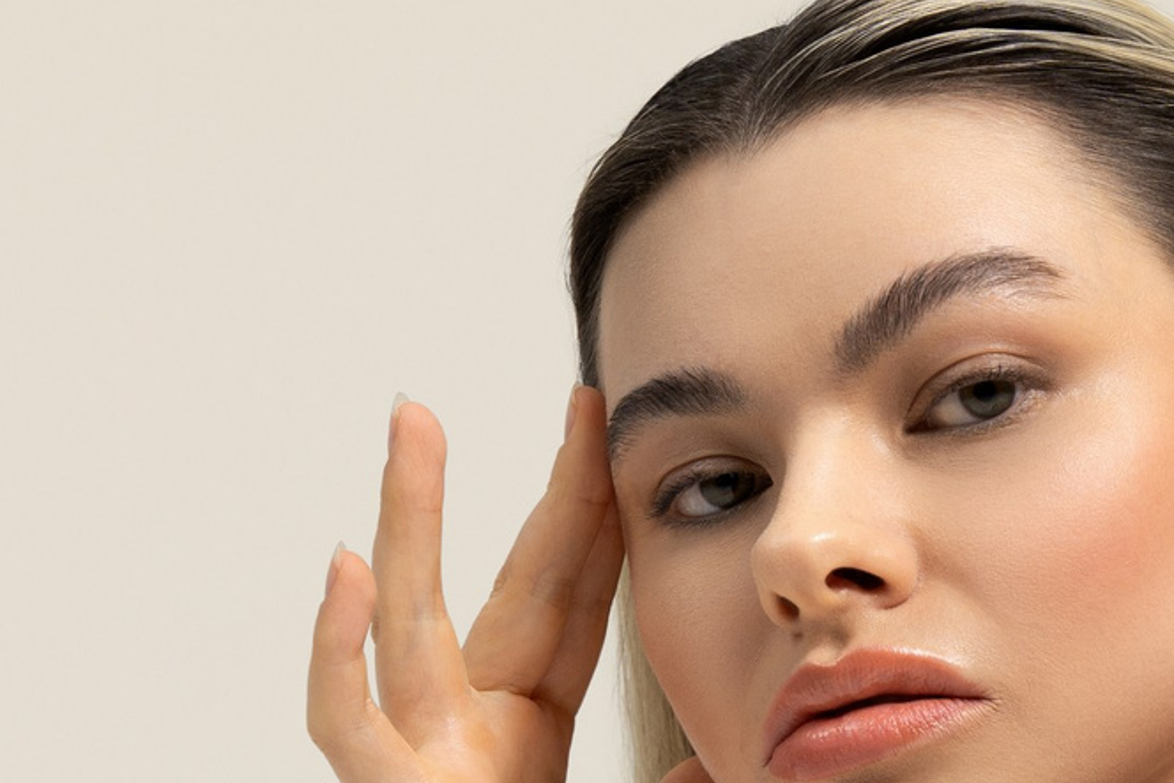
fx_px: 4403
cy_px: 1302
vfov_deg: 9.8
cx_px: 1480
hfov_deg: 14.6
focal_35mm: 135
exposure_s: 1/250
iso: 100
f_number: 5.6
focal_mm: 35
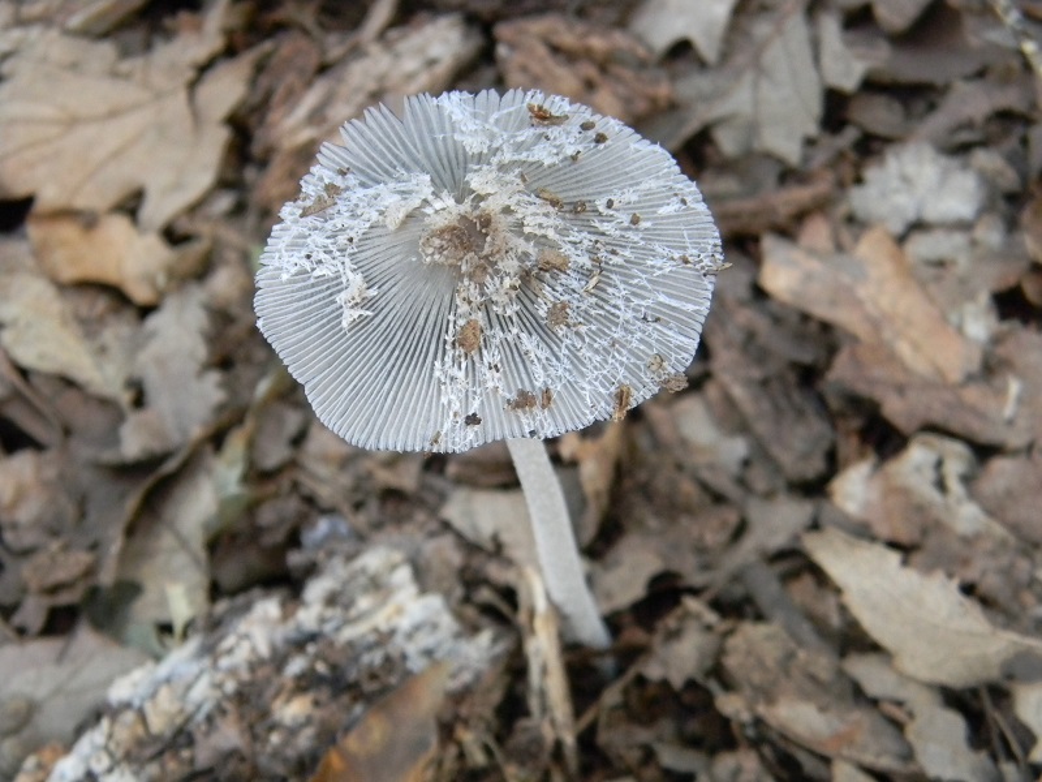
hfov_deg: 23.6
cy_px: 391
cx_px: 521
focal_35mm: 83
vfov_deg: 17.8
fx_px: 2498
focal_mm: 15.1
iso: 400
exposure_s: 1/13.3
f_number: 4.5
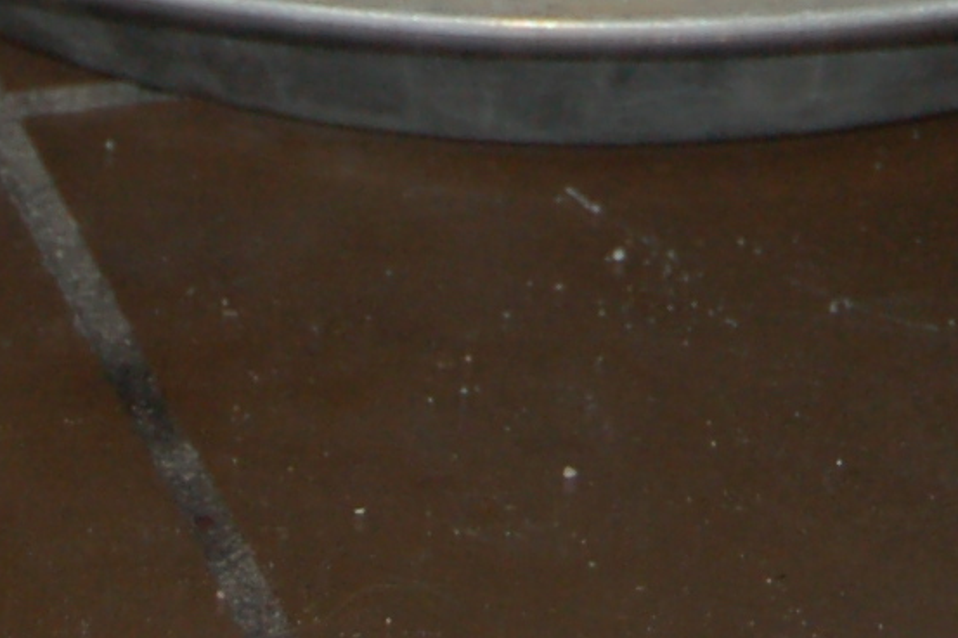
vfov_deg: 3.2
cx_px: 549
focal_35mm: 424
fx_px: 11276
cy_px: -1012
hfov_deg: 4.9
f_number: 4.8
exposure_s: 1/60
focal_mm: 52
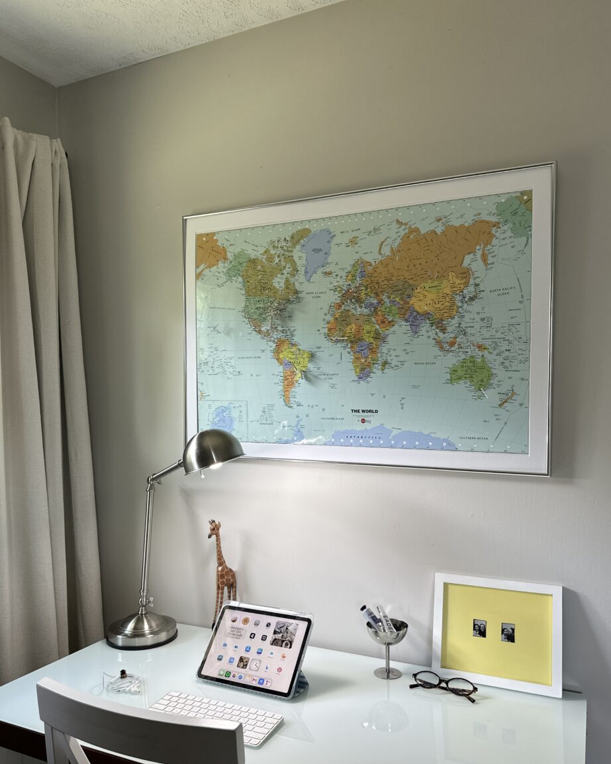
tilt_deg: -0.9
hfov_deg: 55.0
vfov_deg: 65.9
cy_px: 413
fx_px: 587
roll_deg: +0.3
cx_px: 308
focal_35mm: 26
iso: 125
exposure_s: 1/120
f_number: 1.78
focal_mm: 6.86
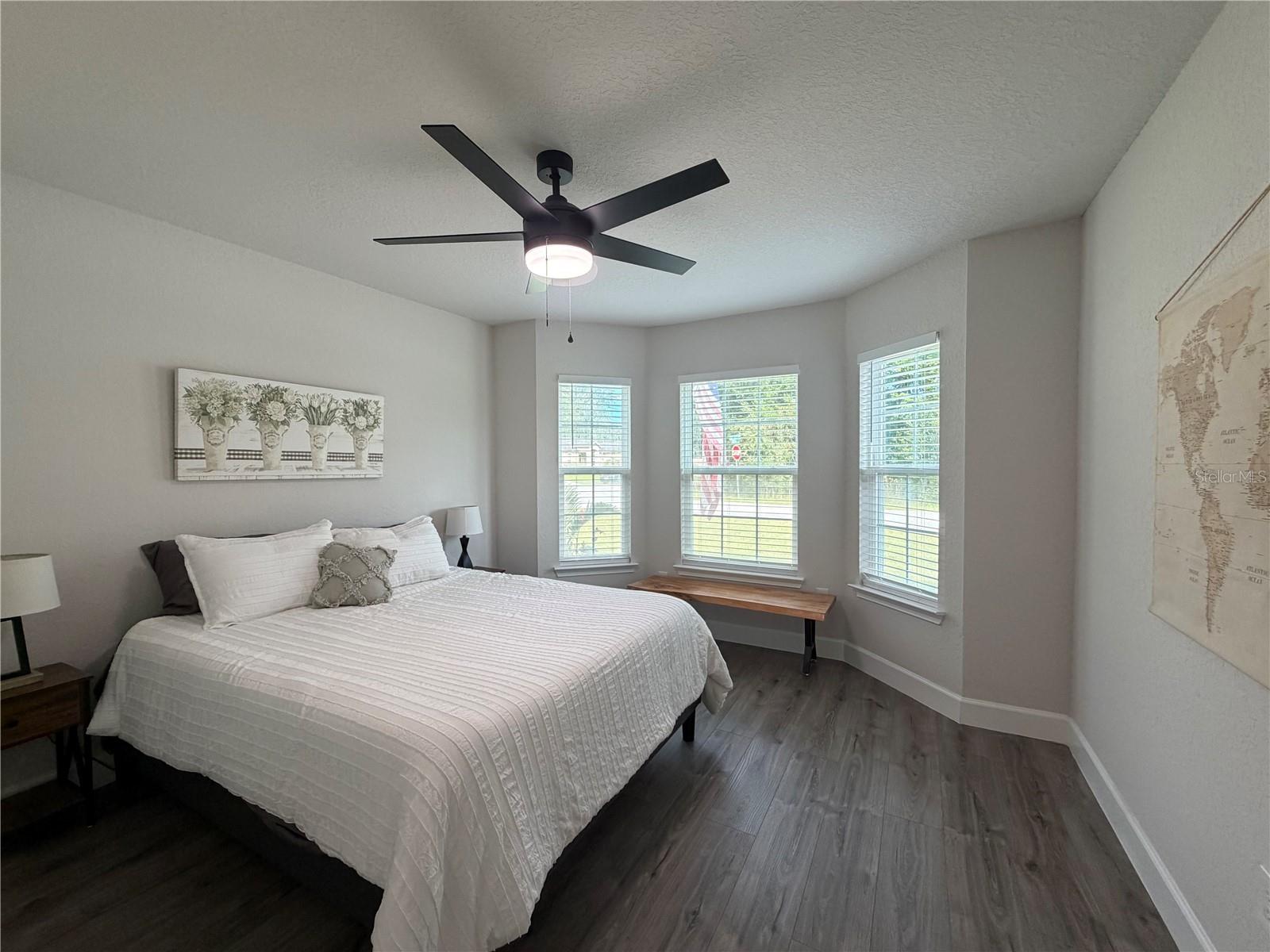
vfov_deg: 85.7
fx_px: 514
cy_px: 476
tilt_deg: -1.5
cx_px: 635
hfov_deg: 102.1
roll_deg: +0.2
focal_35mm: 14
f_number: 2.2
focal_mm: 2.22
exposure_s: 1/120
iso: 160
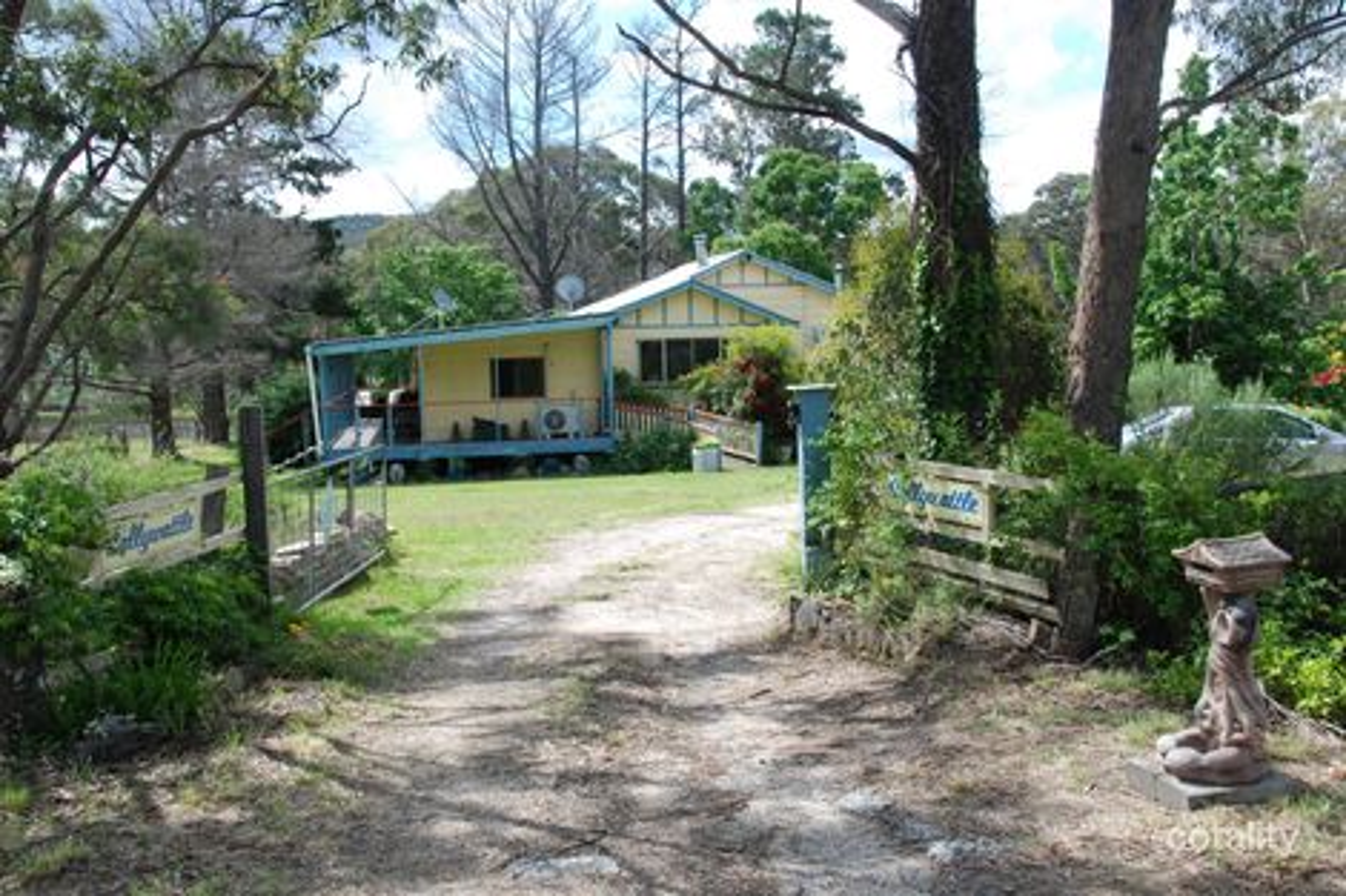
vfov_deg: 36.8
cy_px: 448
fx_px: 1345
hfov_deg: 53.1
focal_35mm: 36
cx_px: 673
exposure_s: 1/500
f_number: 11
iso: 800
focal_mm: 24
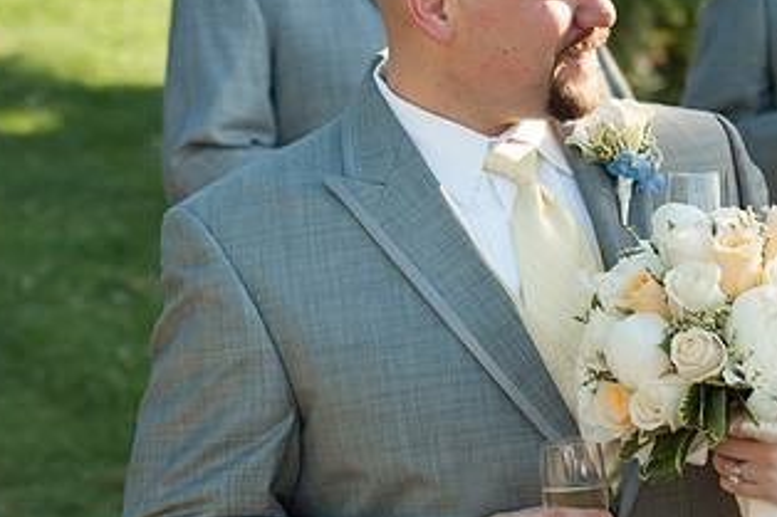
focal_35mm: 199
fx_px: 4293
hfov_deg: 10.3
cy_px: 187
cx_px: 575
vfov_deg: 6.9
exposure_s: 1/400
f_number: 4
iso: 100
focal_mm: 70
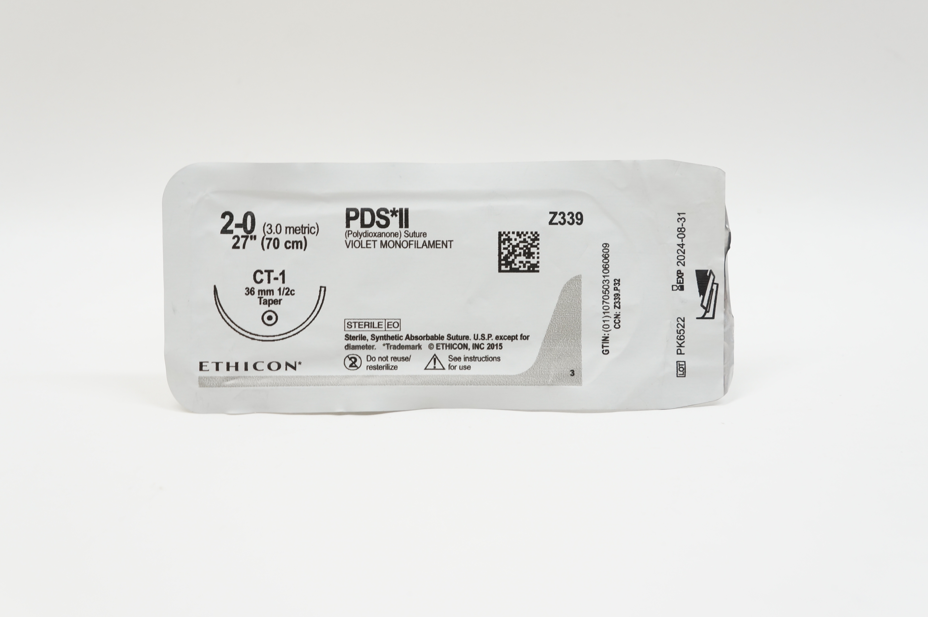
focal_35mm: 53
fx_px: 1365
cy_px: 286
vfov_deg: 25.5
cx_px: 480
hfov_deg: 37.6
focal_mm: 32
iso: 400
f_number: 6.3
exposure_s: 1/50
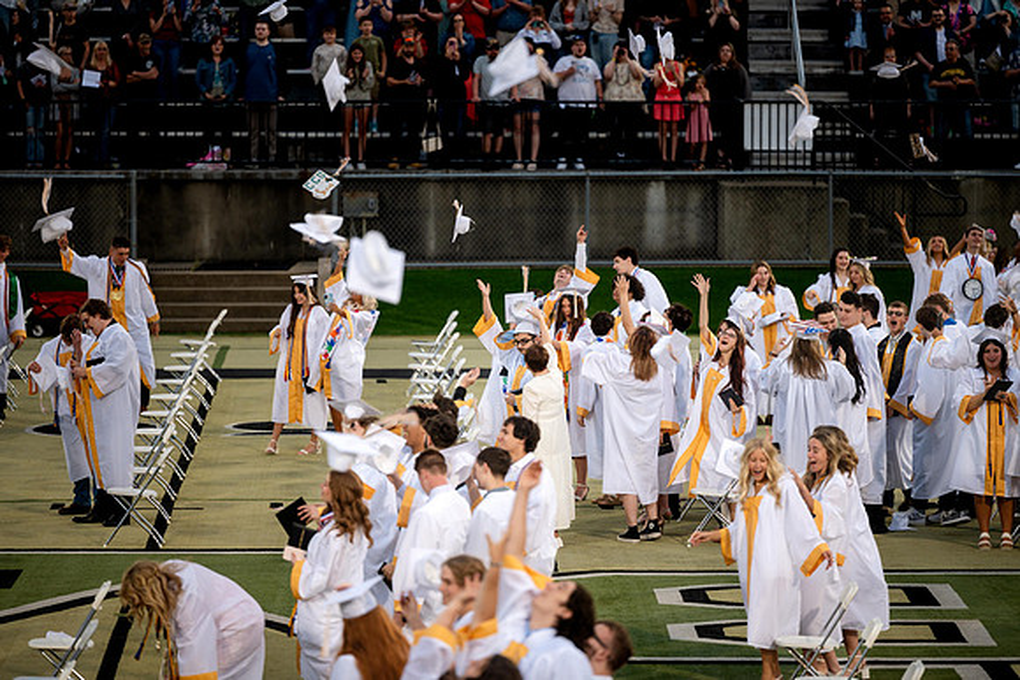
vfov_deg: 6.4
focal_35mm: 214
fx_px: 6055
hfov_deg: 9.6
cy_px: 328
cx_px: 507
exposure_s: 1/500
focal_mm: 200
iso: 640
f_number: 2.8
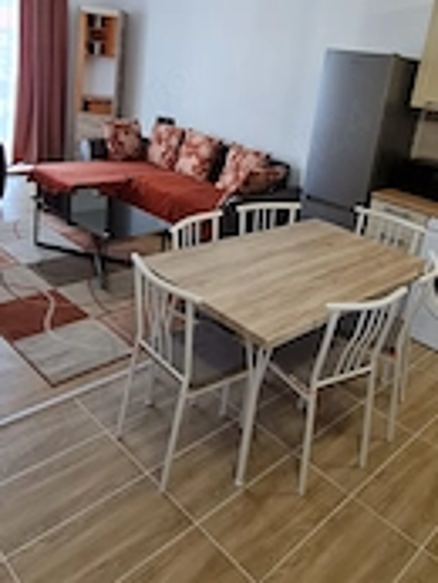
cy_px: 202
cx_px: 202
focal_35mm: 30
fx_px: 506
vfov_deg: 58.8
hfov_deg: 46.8
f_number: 2.2
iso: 125
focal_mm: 1.74
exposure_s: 1/50
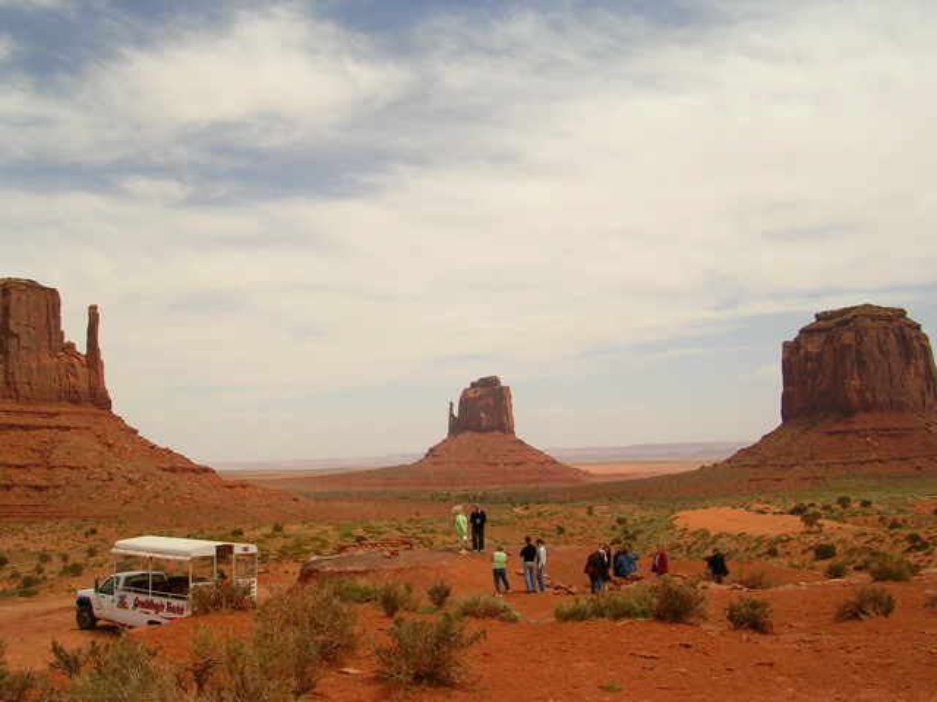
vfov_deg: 37.7
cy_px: 351
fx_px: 1029
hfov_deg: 49.0
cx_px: 468
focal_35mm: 38
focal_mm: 5.8
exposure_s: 1/453
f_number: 5.6
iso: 50
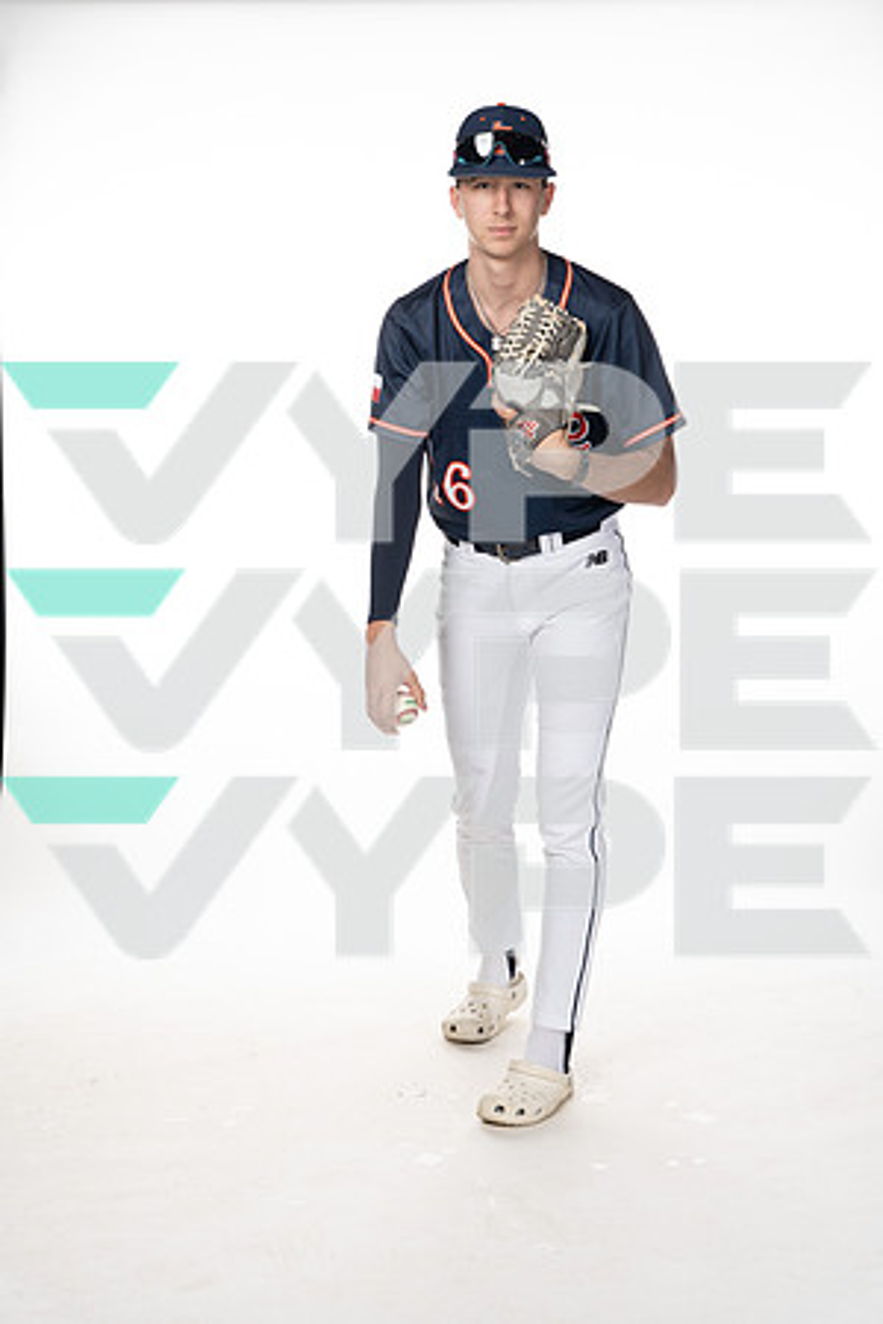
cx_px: 442
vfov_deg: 38.9
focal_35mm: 51
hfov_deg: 26.5
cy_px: 662
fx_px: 1876
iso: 400
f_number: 6.3
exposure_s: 1/250
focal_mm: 51
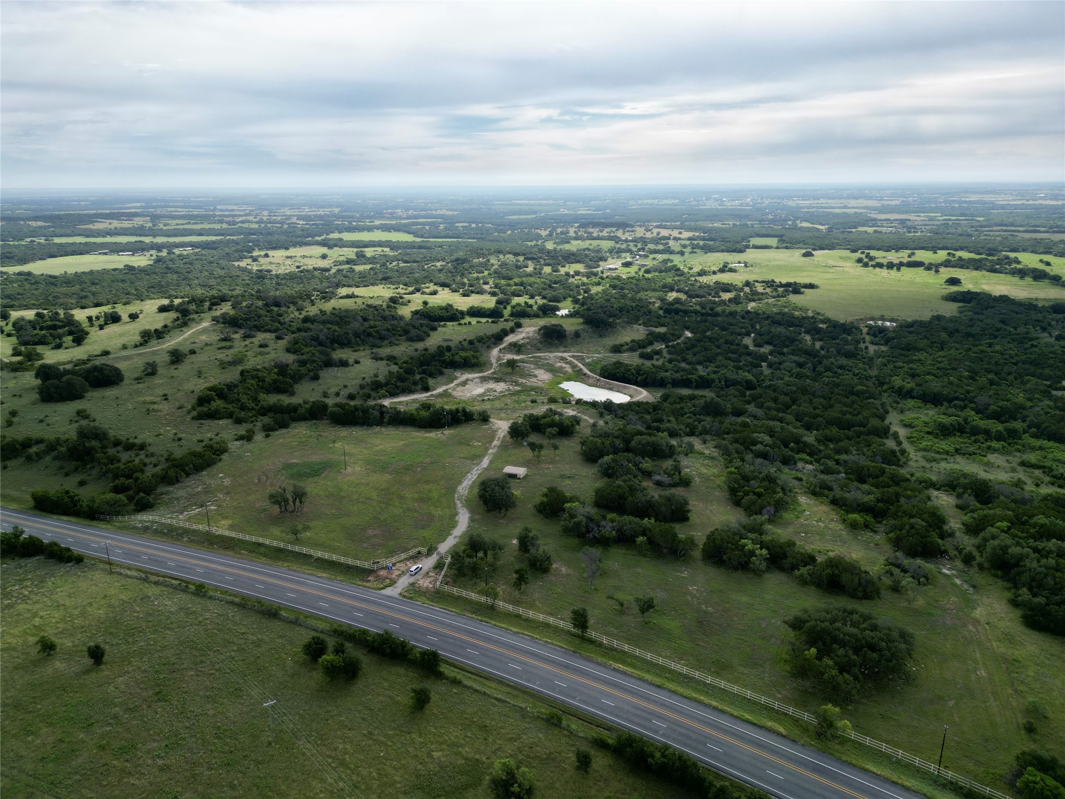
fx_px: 738
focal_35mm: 24
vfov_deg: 56.8
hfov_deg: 71.6
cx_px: 532
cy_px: 400
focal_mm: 6.72
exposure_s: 1/2500
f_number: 1.7
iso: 100
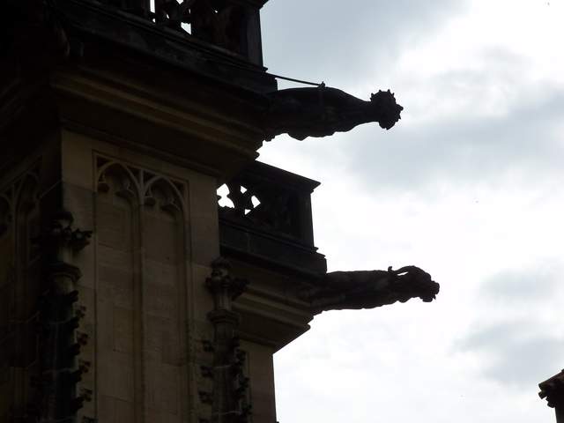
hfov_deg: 12.7
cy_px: 212
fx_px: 2542
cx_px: 282
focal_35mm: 156
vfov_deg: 9.5
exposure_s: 1/500
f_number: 5.6
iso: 64
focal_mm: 32.9
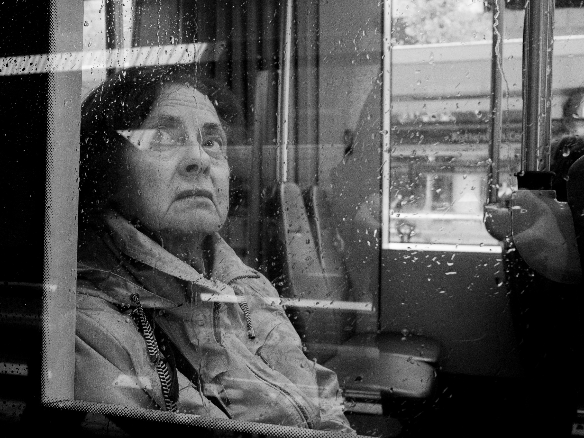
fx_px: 574
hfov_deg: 54.0
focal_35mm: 34
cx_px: 292
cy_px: 219
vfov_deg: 41.8
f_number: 4.5
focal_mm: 17
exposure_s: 1/320
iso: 6400
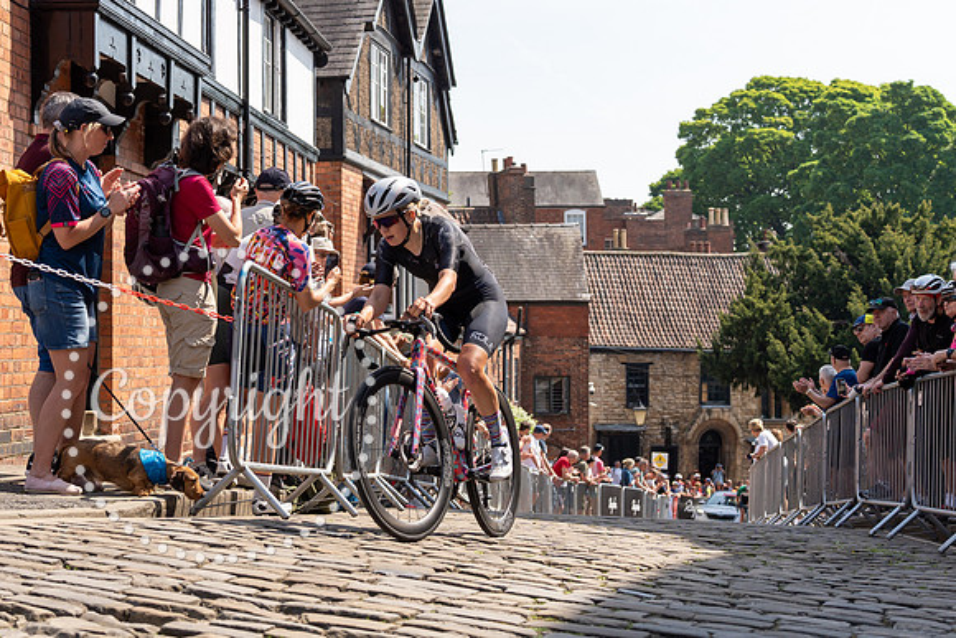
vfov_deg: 22.1
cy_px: 304
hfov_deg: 32.6
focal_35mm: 61
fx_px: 1630
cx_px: 375
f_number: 3.5
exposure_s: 1/2500
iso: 160
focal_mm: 38
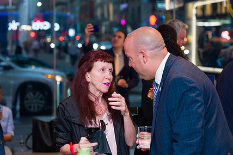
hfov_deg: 21.5
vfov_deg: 14.4
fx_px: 615
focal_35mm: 95
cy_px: 76
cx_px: 109
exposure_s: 1/160
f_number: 3.2
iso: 800
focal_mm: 70
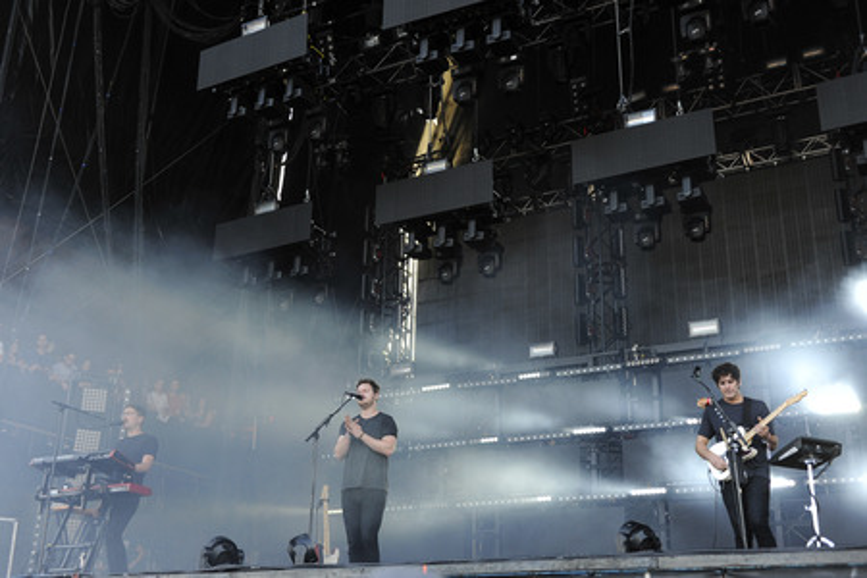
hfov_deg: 46.4
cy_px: 289
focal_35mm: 42
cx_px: 434
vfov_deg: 31.9
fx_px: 1011
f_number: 3.2
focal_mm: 42
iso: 1000
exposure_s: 1/500
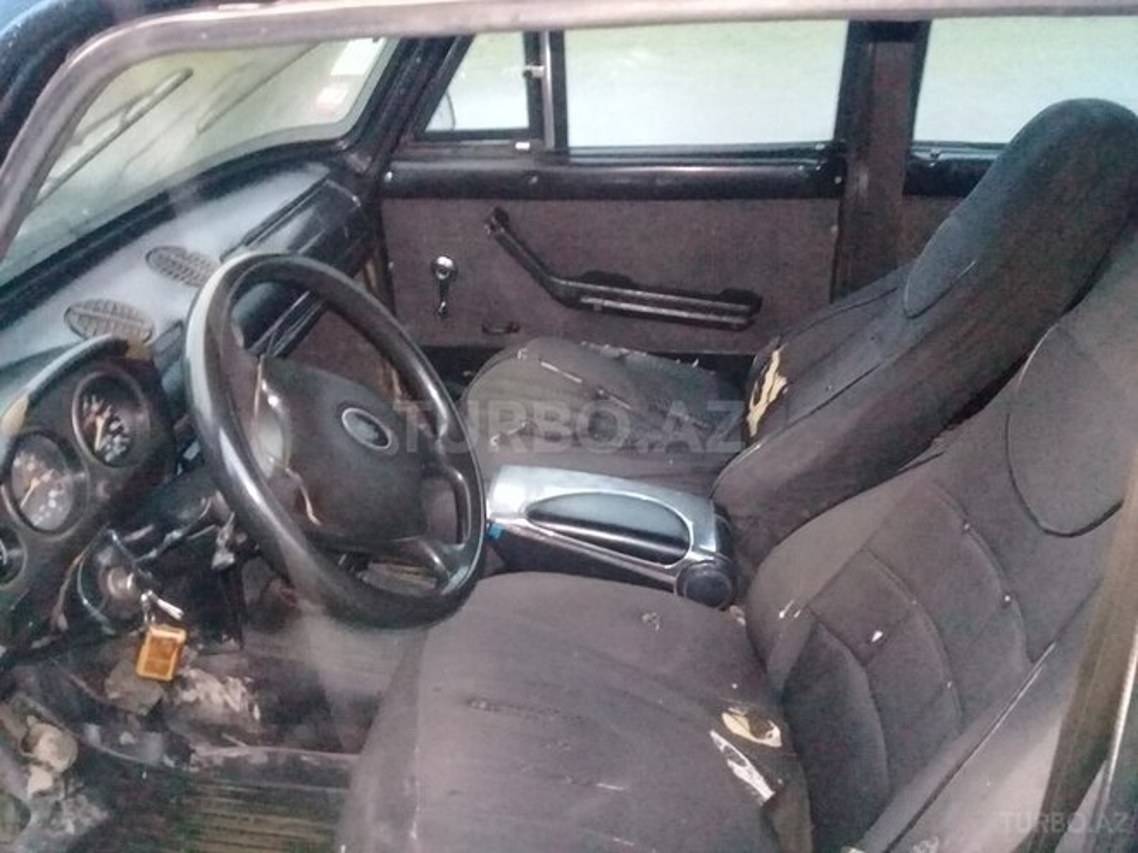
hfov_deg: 58.4
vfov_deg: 45.4
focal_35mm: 31
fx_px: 1019
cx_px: 569
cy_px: 426
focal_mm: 3.3
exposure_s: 1/15
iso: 1000
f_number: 2.2
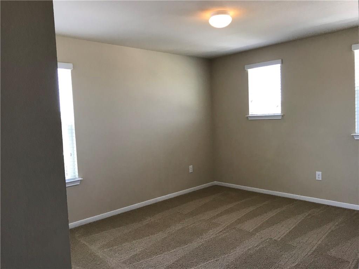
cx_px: 180
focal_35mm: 28
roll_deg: +2.2
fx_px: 290
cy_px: 134
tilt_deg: -2.0
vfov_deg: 49.7
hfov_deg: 63.4
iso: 32
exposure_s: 1/30
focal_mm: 3.99
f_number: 1.8
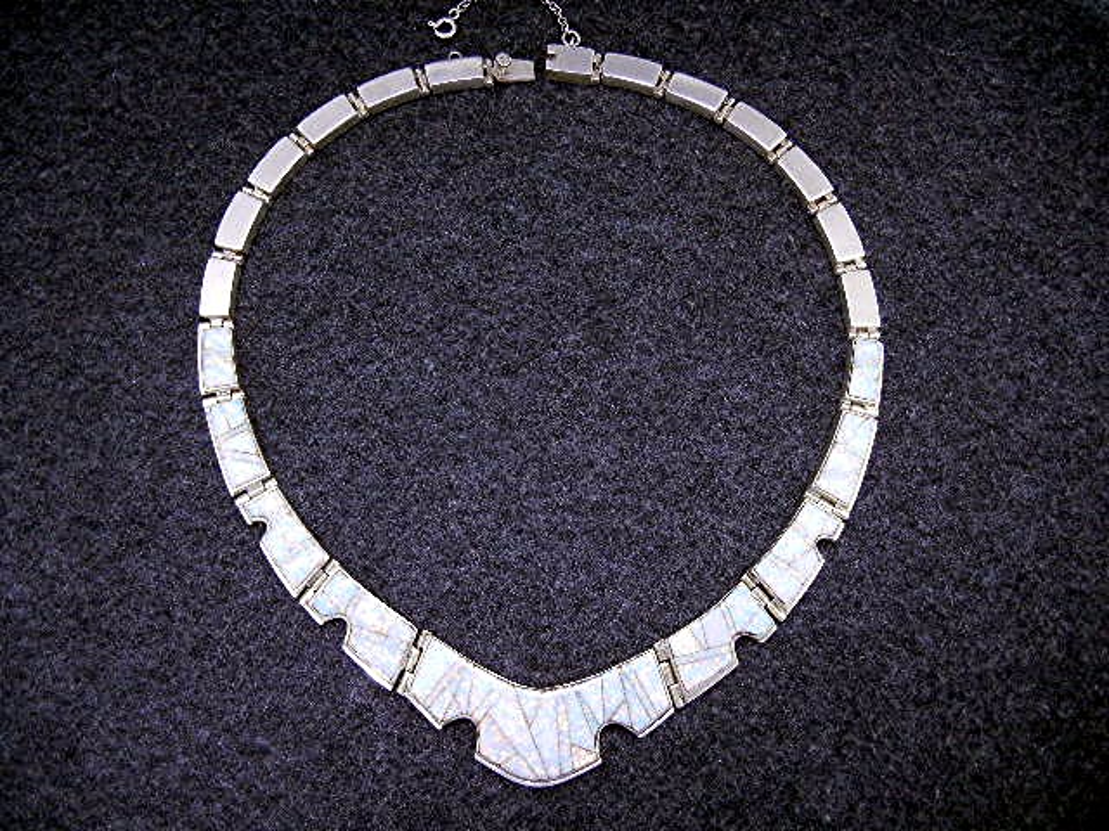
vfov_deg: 46.8
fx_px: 961
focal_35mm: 30
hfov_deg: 60.0
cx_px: 554
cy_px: 416
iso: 465
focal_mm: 5.4
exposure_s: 1/30
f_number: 3.5
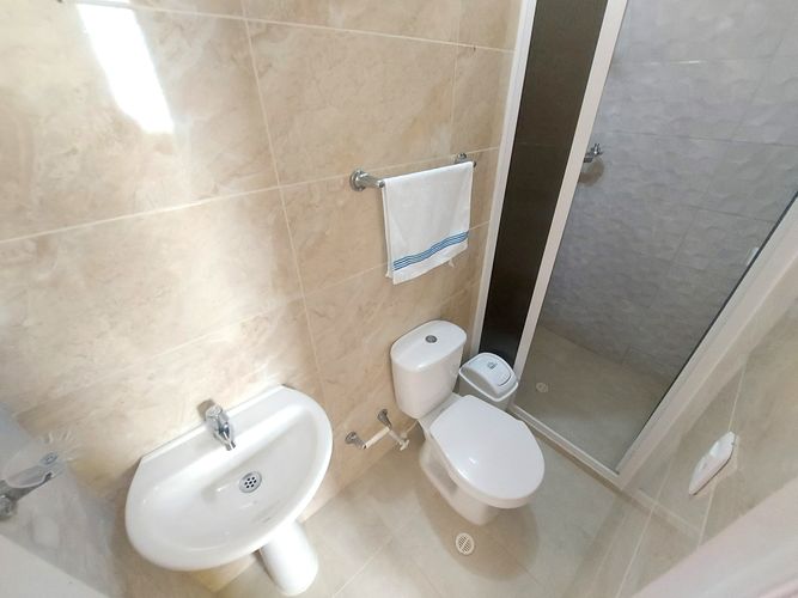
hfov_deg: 106.2
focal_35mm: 13
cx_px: 399
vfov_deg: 89.9
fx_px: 300
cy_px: 299
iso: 400
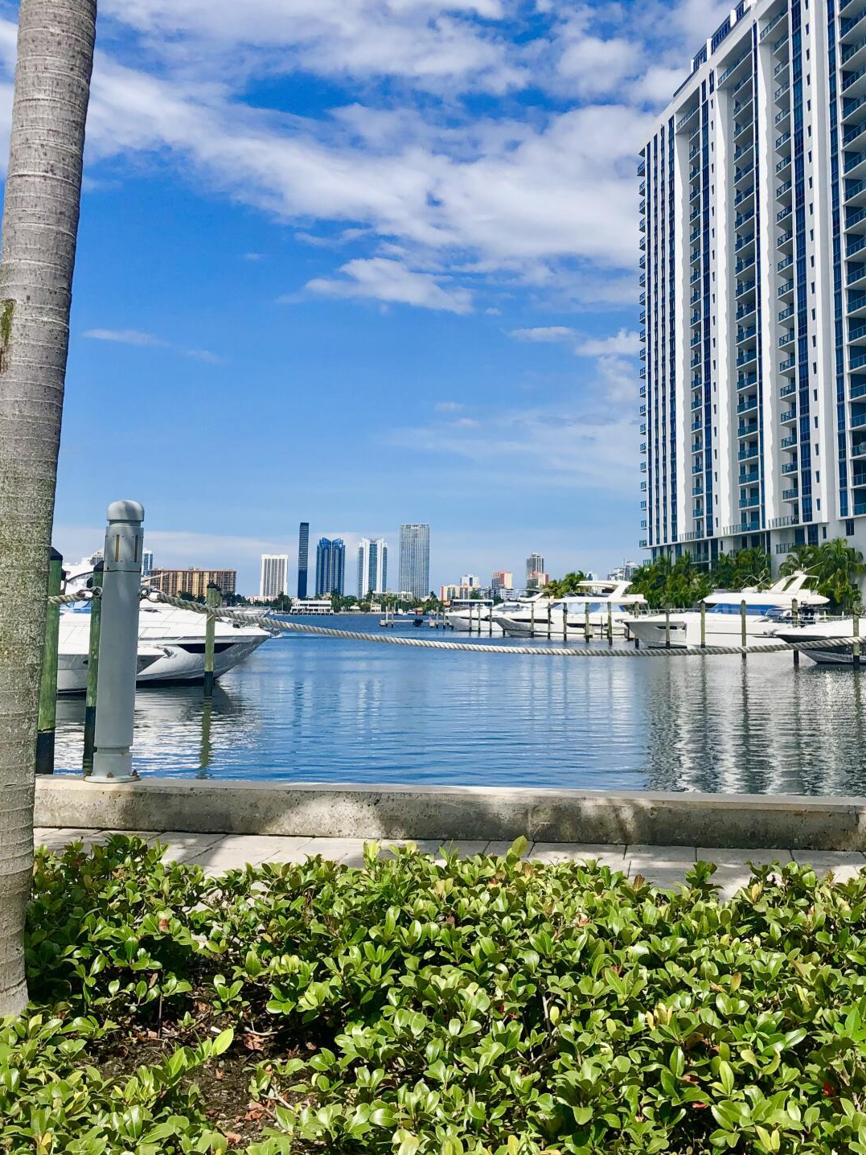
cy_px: 438
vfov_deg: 47.5
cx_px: 496
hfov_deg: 36.7
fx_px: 1301
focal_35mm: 39
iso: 20
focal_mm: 4
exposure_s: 1/3690
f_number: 1.8
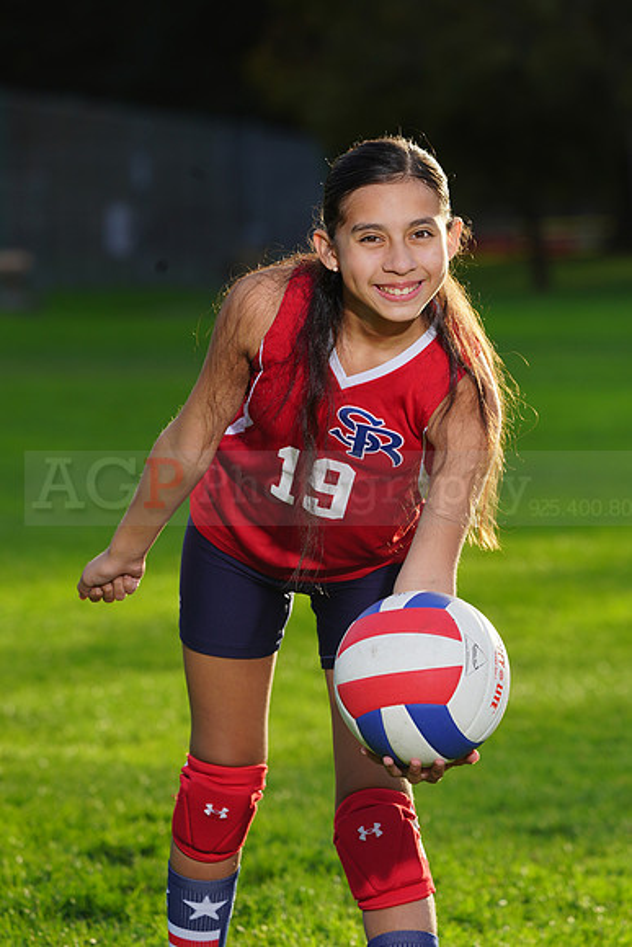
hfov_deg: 5.6
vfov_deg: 8.3
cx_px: 316
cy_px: 474
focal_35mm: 247
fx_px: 6500
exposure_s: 1/250
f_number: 8
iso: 160
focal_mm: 247
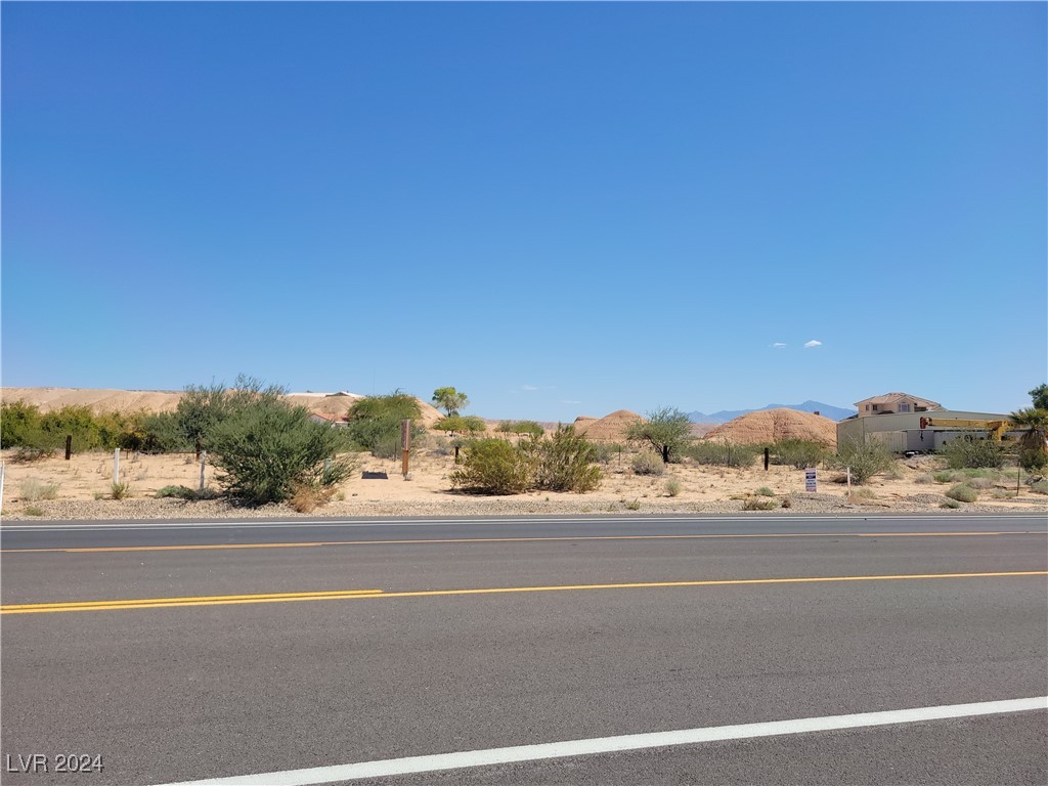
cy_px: 393
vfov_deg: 53.1
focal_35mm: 26
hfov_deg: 67.3
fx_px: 787
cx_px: 524
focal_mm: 5.4
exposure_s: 1/2752
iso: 40
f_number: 1.8
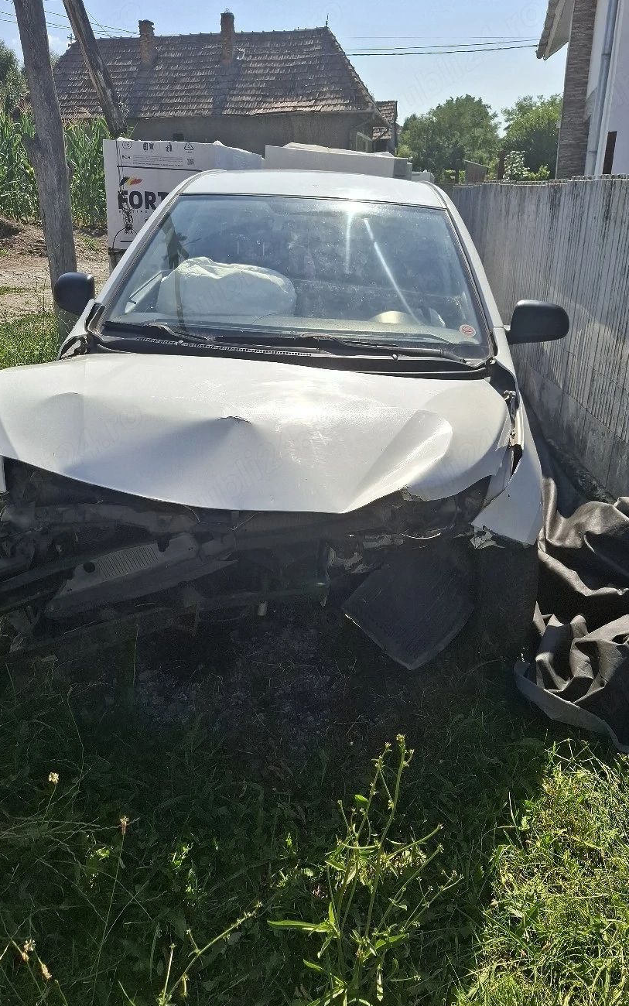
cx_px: 310
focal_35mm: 25
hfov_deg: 49.3
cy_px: 497
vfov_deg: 72.5
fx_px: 685
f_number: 1.8
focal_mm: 5.54
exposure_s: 1/3333
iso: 50
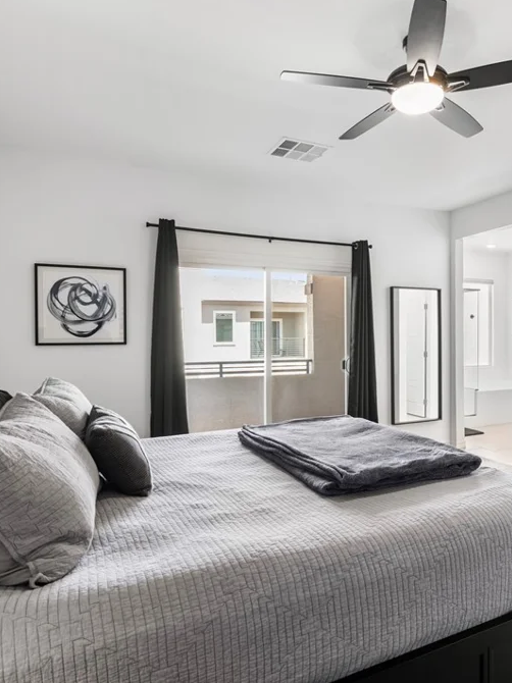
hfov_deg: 53.1
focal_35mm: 25
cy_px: 343
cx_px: 364
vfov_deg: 69.4
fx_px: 493
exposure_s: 1/5
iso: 400
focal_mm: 17
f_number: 8
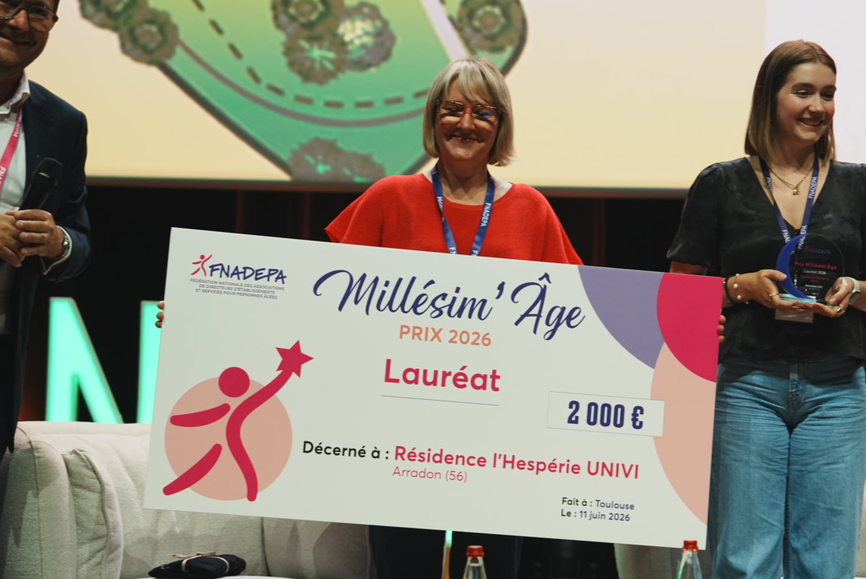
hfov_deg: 20.9
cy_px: 344
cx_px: 603
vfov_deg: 14.1
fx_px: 2335
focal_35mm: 97
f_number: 2.8
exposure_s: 1/400
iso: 1250
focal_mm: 65
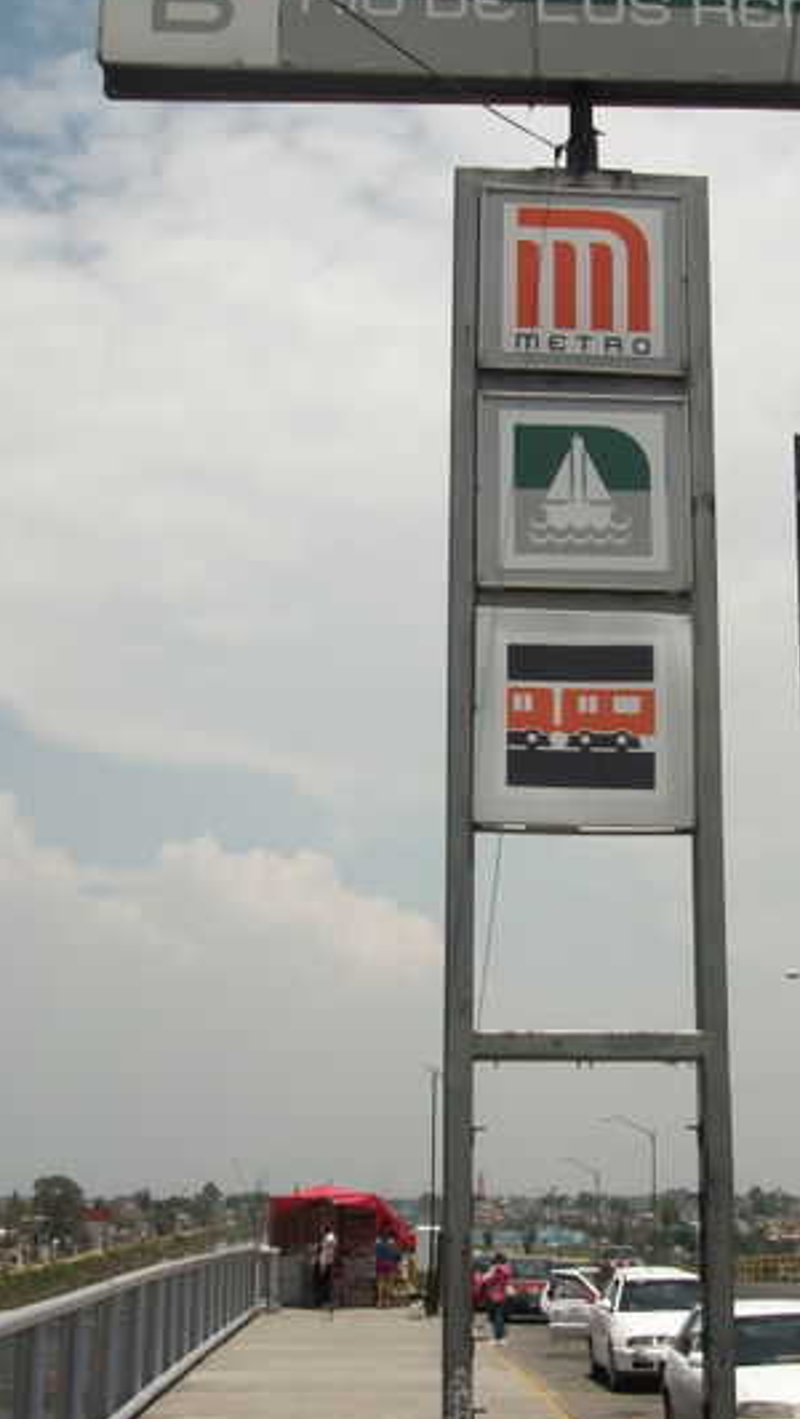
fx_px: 2070
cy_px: 581
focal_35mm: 55
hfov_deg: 21.7
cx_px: 589
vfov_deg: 37.7
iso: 64
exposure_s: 1/518
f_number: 6.3
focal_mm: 7.1
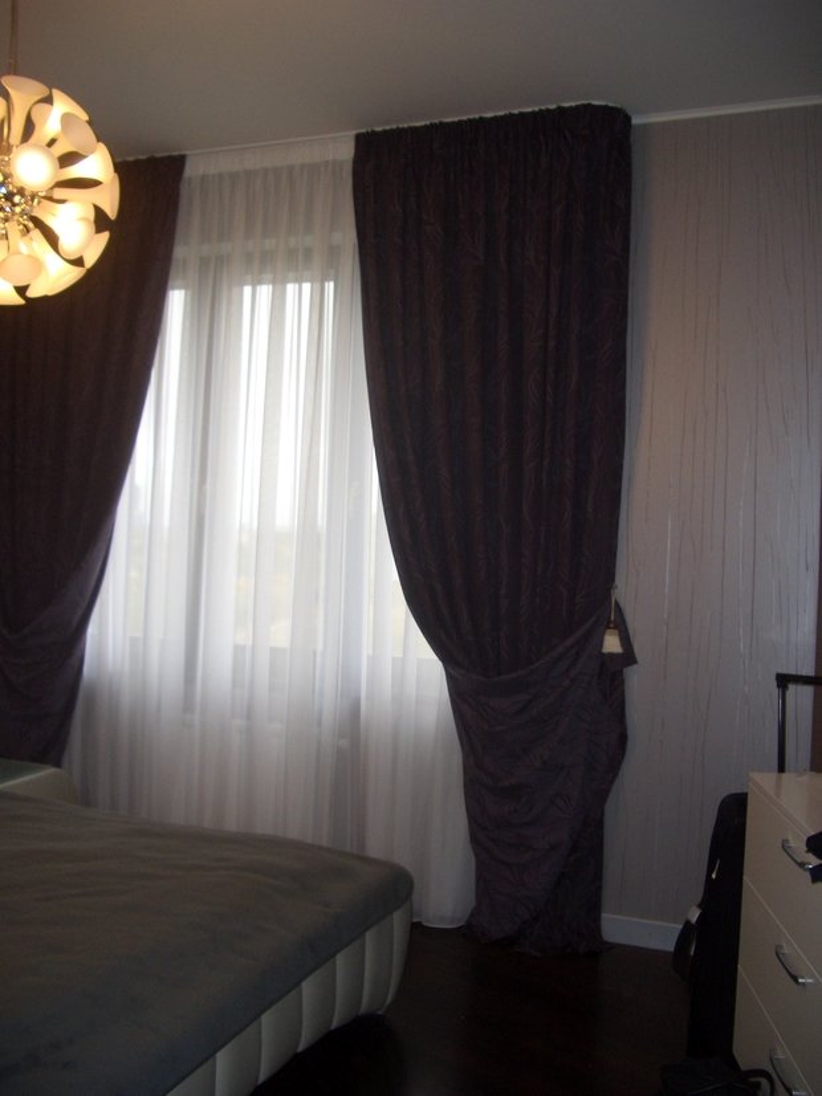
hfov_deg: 40.7
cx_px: 411
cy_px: 548
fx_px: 1108
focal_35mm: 35
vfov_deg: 52.6
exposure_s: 1/60
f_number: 2.6
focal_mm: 5.8
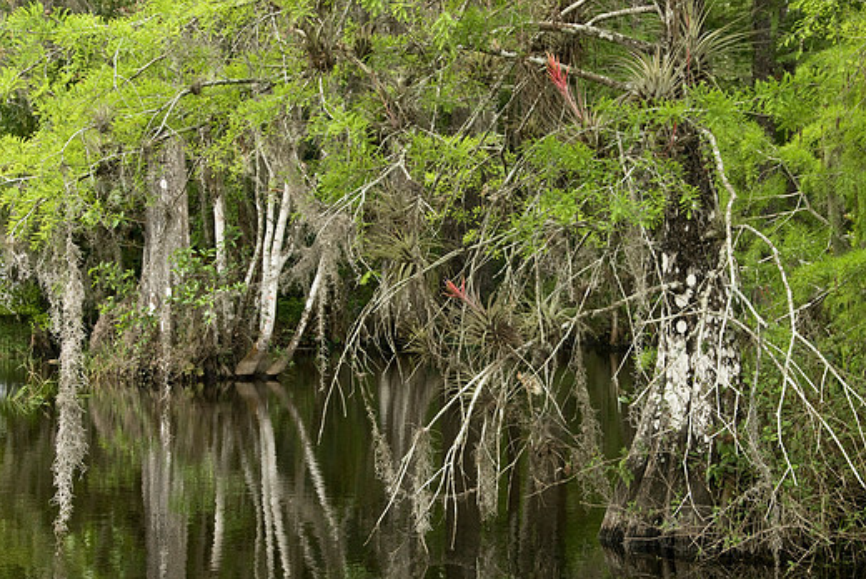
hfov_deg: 23.3
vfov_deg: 15.7
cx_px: 475
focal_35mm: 87
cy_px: 321
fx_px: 2095
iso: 400
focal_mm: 52
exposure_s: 1/45
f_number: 11
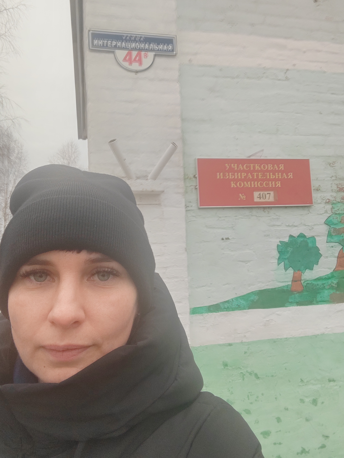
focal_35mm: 19
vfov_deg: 84.7
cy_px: 229
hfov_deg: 68.7
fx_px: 252
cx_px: 172
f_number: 2.2
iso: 356
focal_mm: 2.87
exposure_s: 1/50
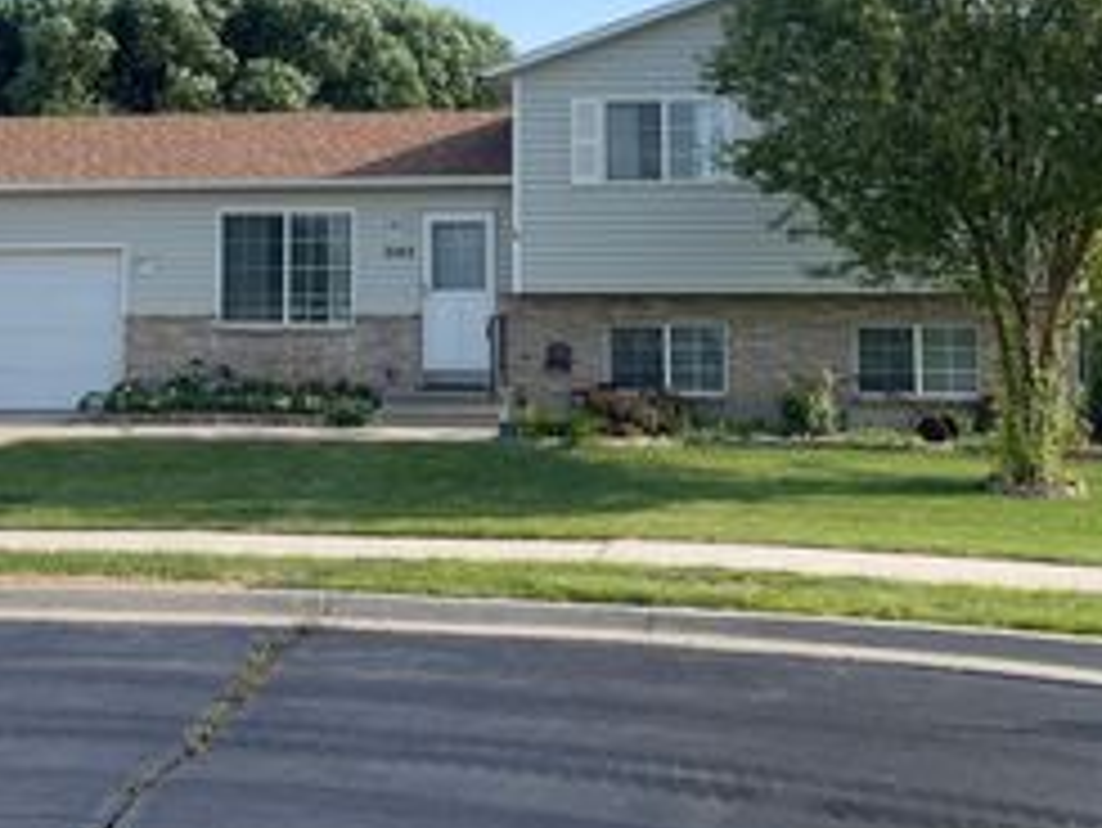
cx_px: 472
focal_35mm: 53
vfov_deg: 27.2
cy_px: 227
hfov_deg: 36.1
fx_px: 1688
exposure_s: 1/2212
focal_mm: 4.2
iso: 32
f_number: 1.6
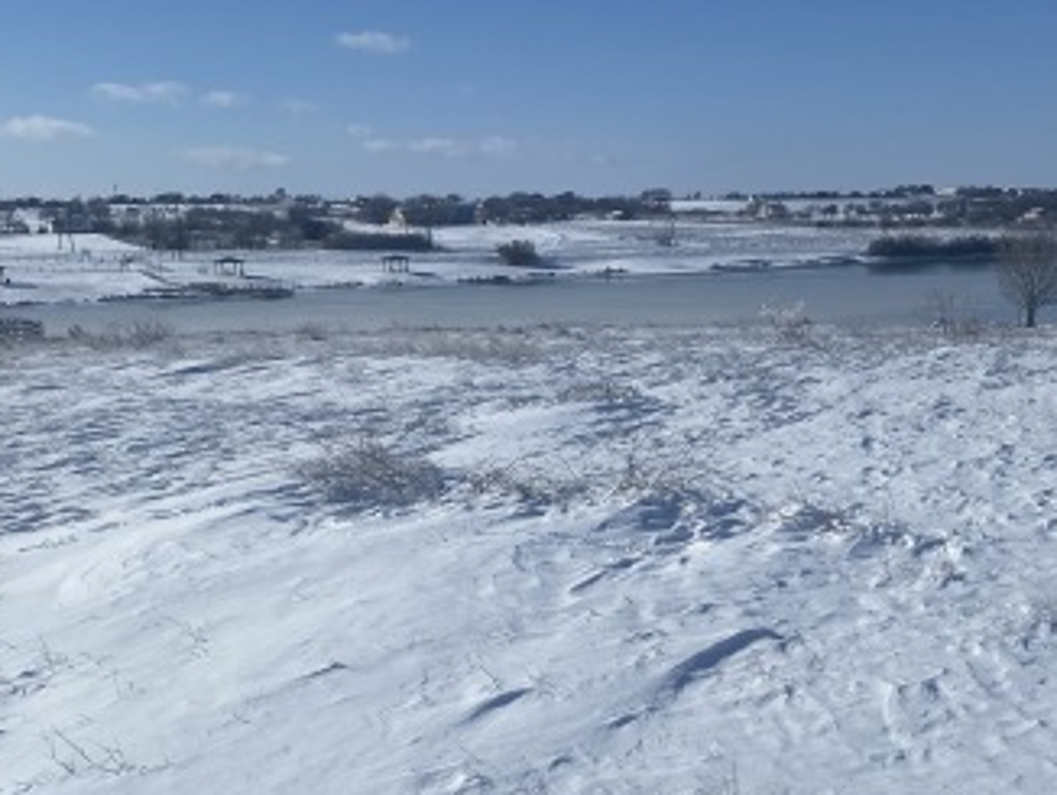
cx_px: 525
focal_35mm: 51
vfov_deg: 28.4
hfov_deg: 37.5
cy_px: 522
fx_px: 1558
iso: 32
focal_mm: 4.25
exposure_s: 1/11494
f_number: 1.8
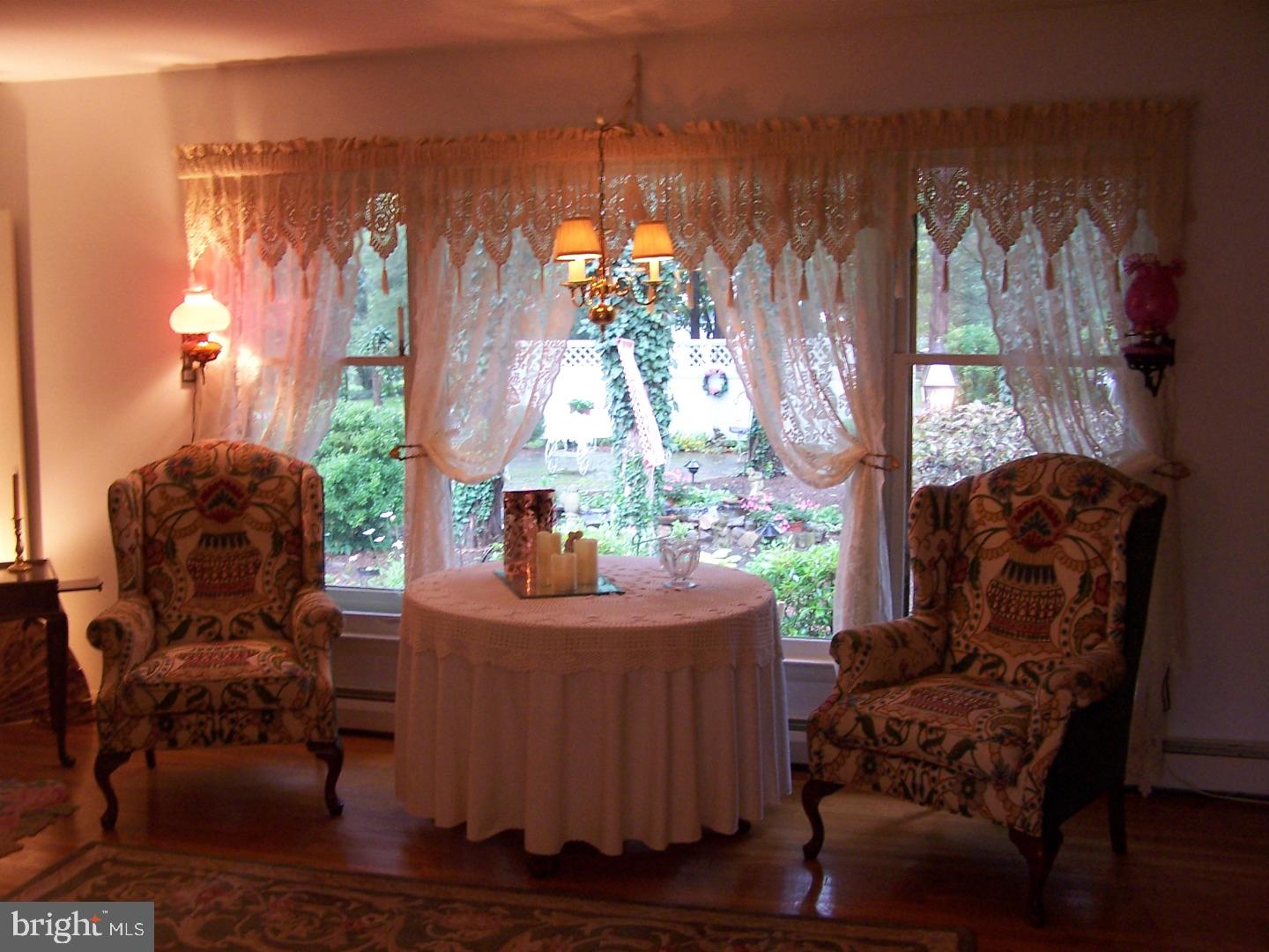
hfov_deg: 49.0
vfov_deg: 37.7
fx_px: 1393
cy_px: 476
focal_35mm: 38
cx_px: 634
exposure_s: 1/8
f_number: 2.8
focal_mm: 6.3
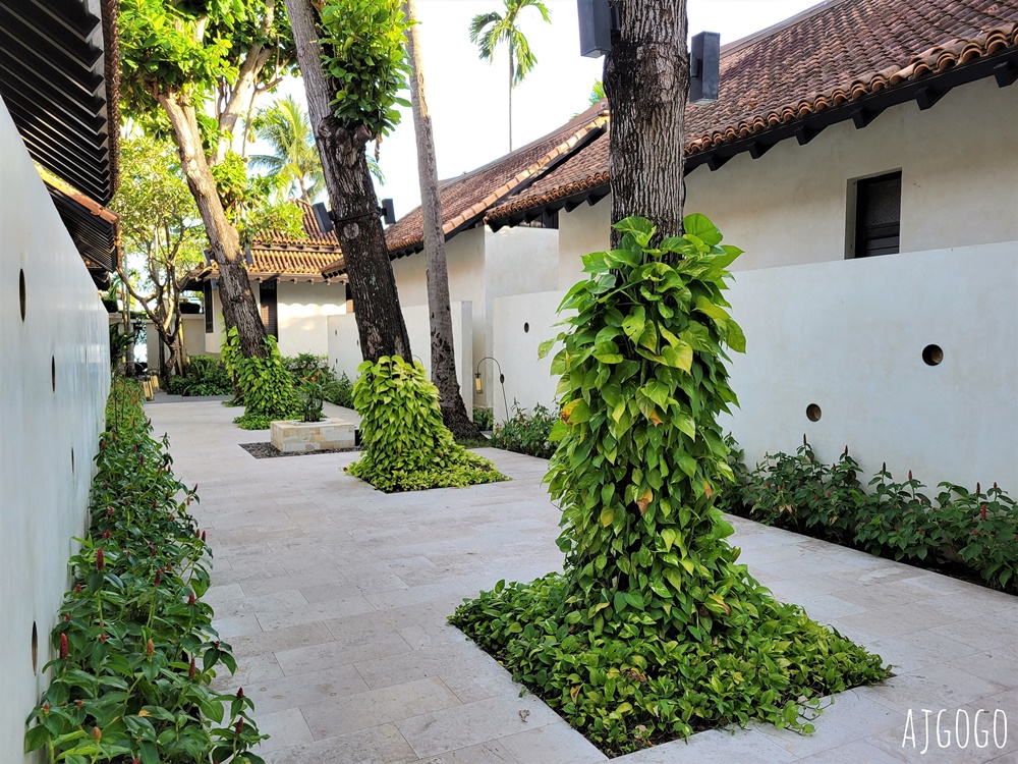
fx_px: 765
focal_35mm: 26
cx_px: 509
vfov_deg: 53.1
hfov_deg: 67.3
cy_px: 382
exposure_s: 1/200
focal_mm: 5.4
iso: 40
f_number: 1.8
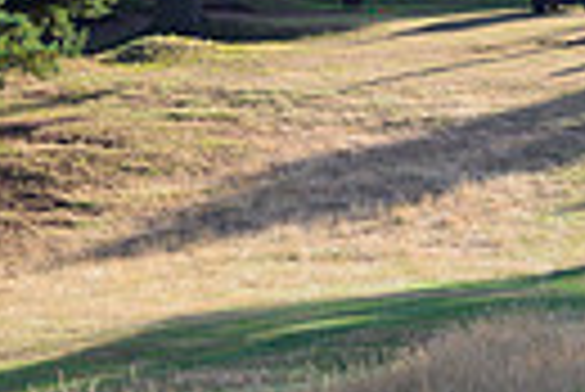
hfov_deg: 3.5
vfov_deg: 2.4
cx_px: 1040
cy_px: -426
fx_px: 9419
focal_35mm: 579
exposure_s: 1/250
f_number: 4.5
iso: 64
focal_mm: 130
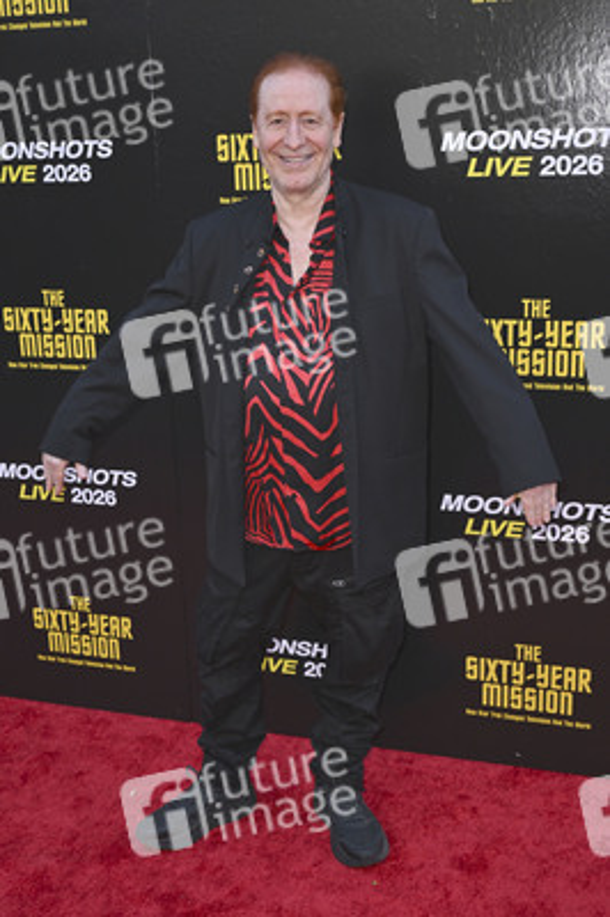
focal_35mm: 40
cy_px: 458
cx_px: 305
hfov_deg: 33.3
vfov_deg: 48.5
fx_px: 1018
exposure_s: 1/250
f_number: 6.3
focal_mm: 40
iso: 1000
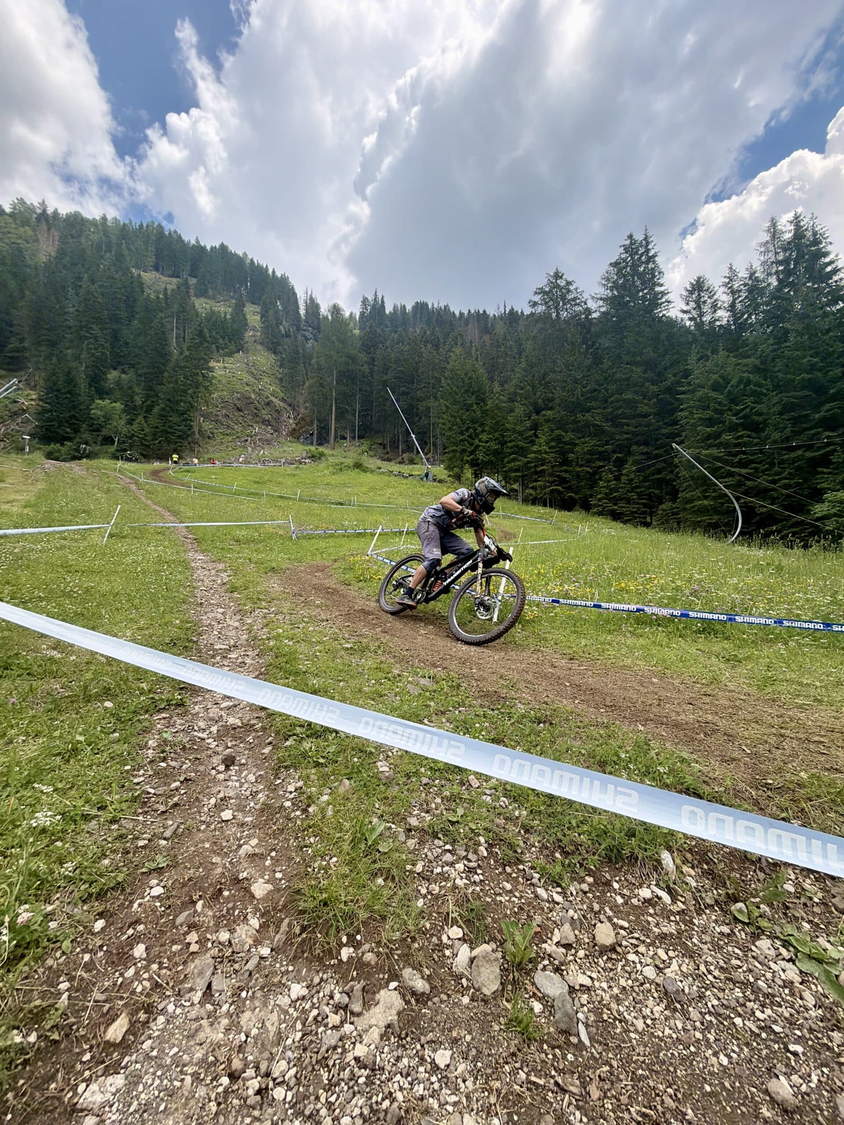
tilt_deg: +4.7
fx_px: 455
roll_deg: -4.4
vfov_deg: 102.1
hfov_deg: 85.7
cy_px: 562
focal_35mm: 14
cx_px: 422
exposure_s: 1/1285
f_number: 2.2
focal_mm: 2.22
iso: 125
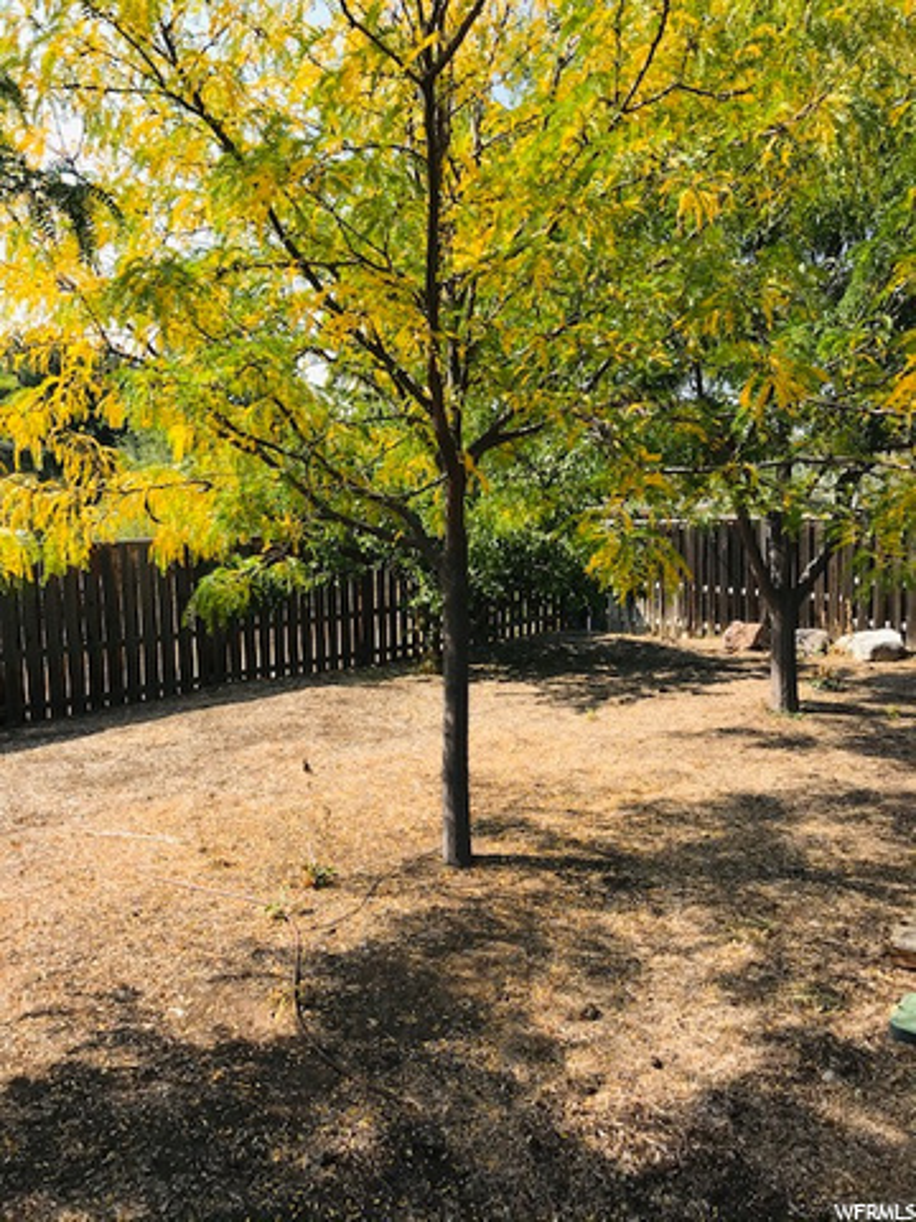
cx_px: 458
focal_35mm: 28
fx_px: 988
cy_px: 611
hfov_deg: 49.7
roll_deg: +2.5
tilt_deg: -4.1
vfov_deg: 63.4
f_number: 1.8
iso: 20
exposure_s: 1/1100
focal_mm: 3.99
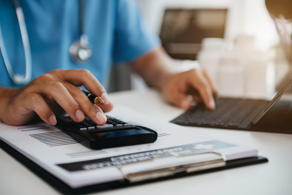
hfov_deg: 32.4
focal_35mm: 62
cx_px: 146
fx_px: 503
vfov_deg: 21.9
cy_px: 98
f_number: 2.8
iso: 200
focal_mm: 62
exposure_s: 1/160
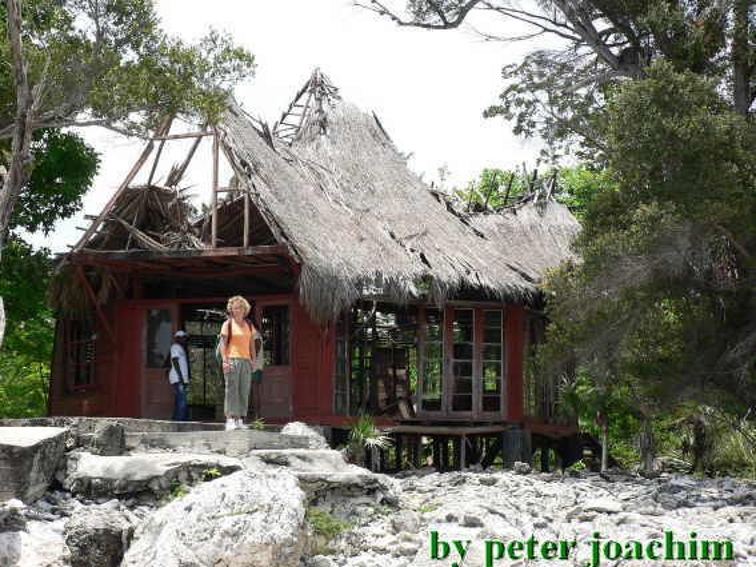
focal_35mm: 67
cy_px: 284
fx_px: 1463
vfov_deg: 21.9
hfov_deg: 29.0
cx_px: 378
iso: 64
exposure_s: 1/400
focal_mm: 11.4
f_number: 4
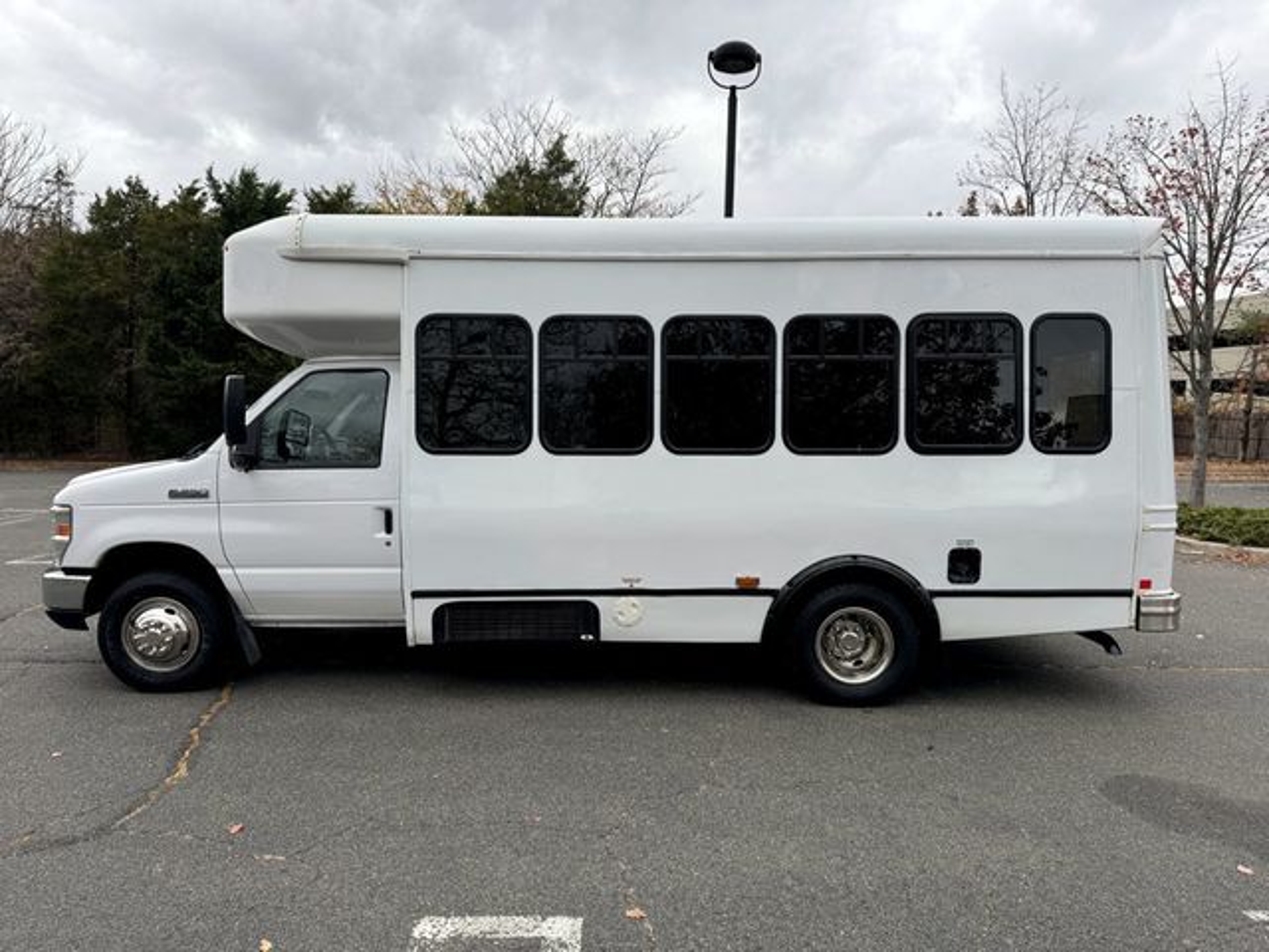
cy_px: 476
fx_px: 880
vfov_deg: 56.8
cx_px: 634
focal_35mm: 24
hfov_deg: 71.6
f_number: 1.78
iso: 80
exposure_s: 1/832
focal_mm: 6.76
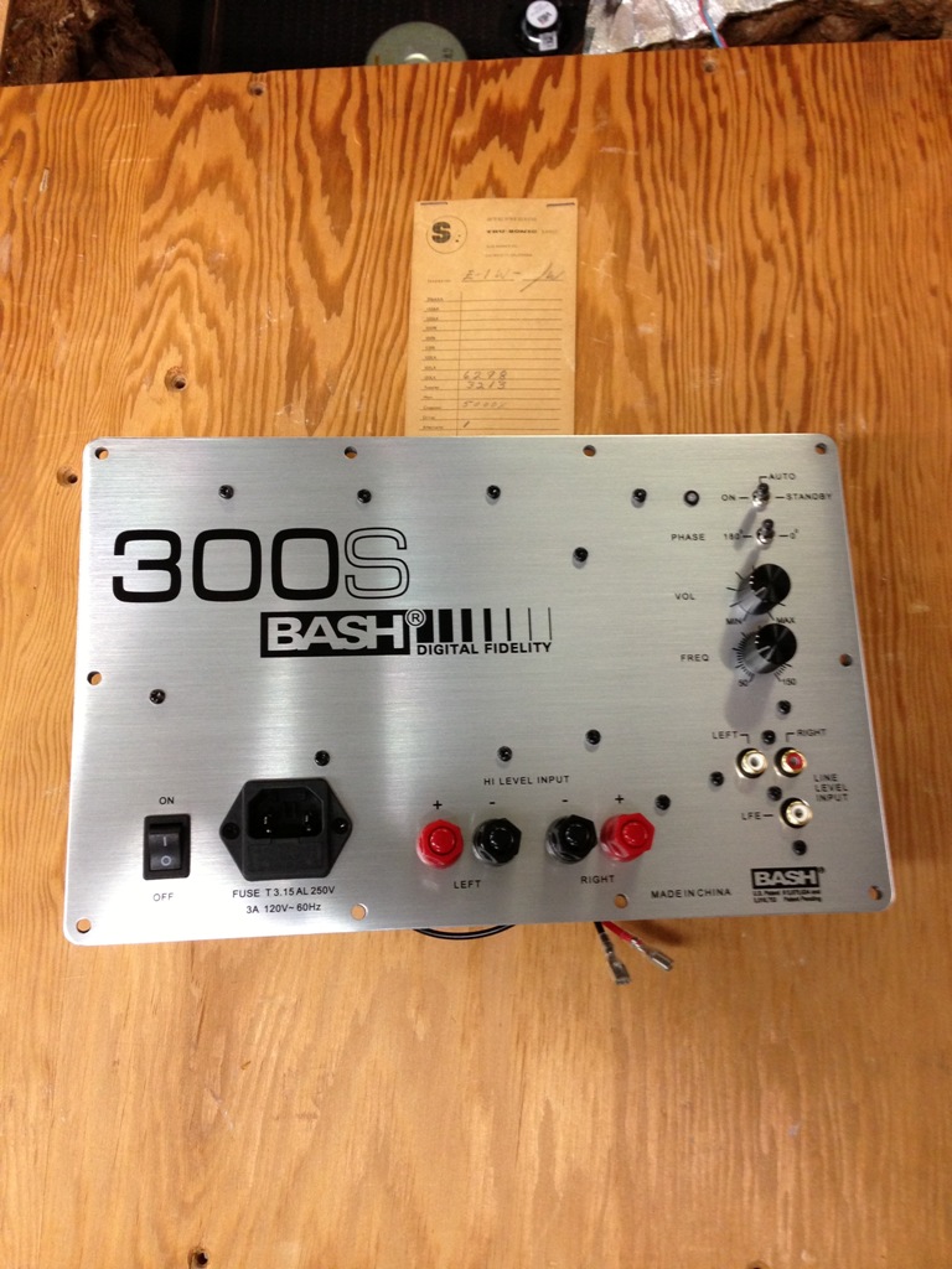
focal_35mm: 33
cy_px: 634
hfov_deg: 42.9
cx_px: 476
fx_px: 1210
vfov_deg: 55.4
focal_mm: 4.13
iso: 160
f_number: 2.4
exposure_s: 1/20
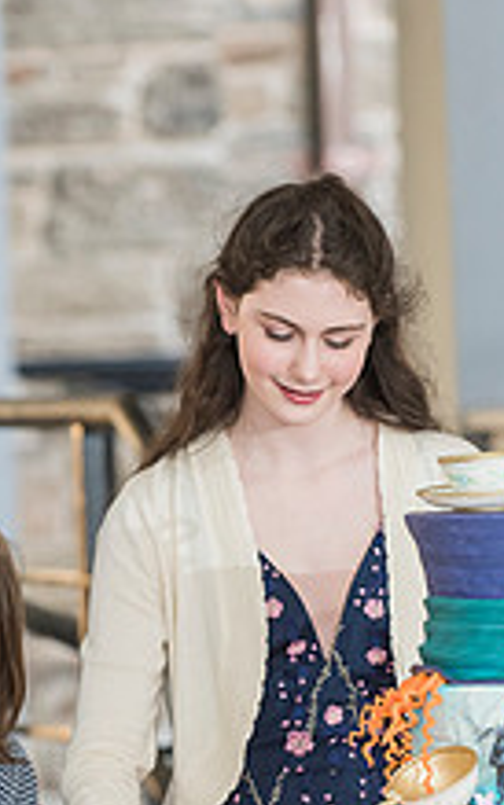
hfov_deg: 2.9
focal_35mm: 458
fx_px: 10059
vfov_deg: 4.6
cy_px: 579
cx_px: 180
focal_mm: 170
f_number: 4
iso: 1000
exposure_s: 1/160
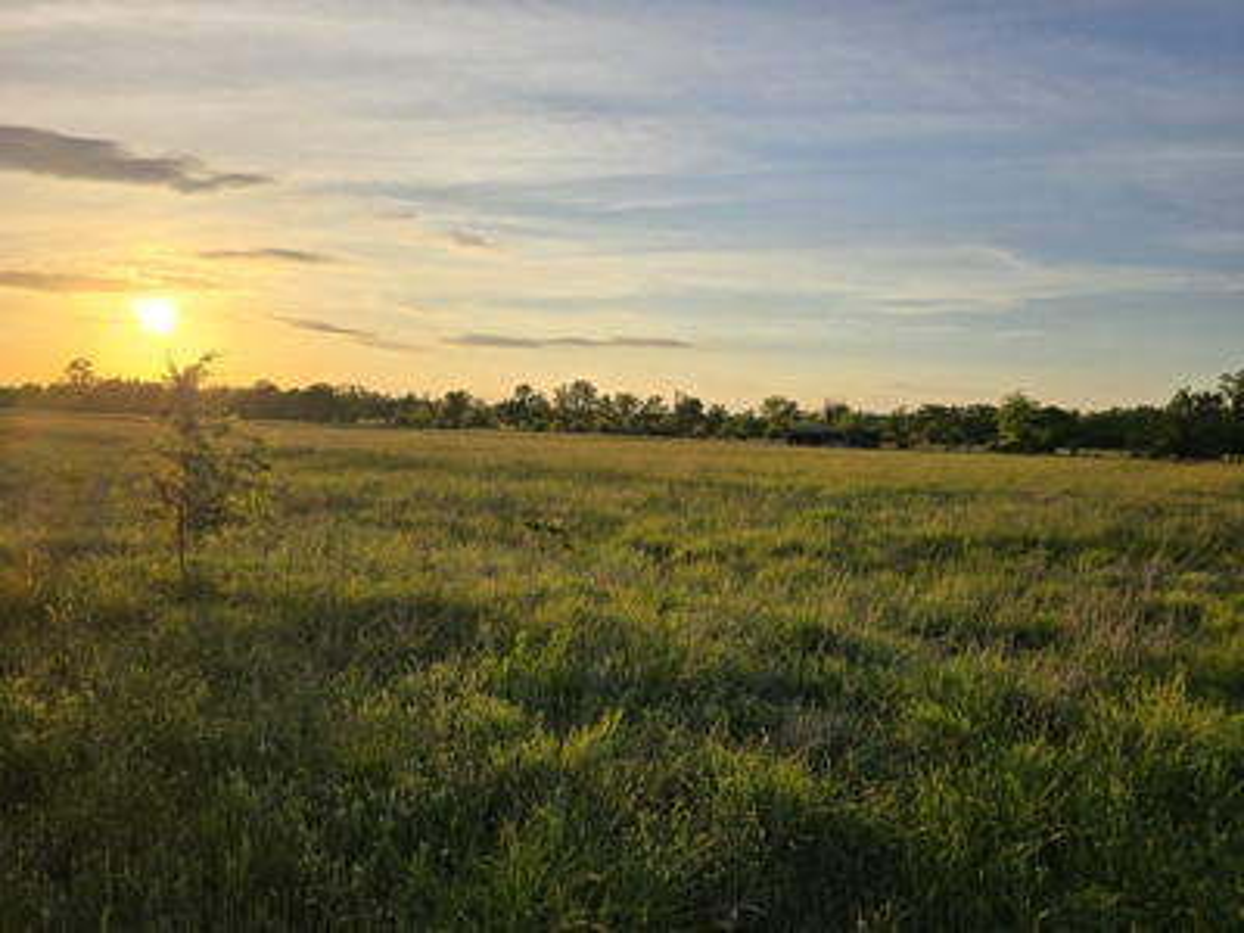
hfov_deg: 73.9
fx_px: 827
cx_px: 622
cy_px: 466
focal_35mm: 23
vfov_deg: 58.9
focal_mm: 6.3
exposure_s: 1/1170
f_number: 1.7
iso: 12
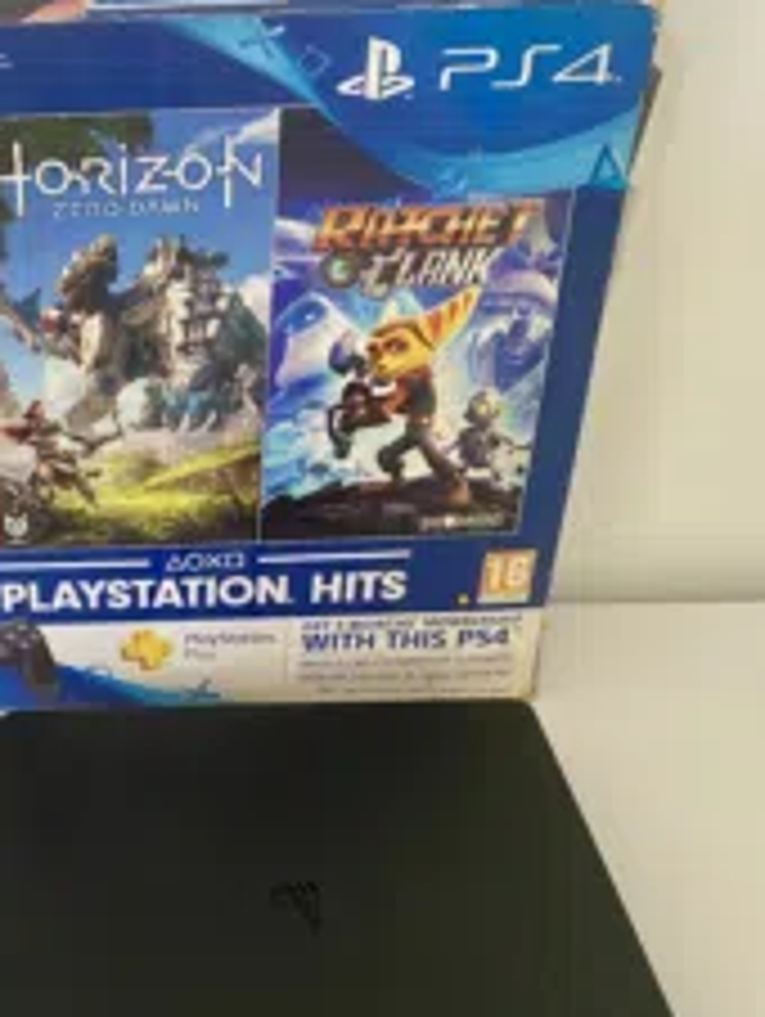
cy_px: 630
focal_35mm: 46
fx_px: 1353
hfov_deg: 30.4
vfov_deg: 40.9
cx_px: 99
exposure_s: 1/62
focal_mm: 4.25
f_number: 1.8
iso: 125
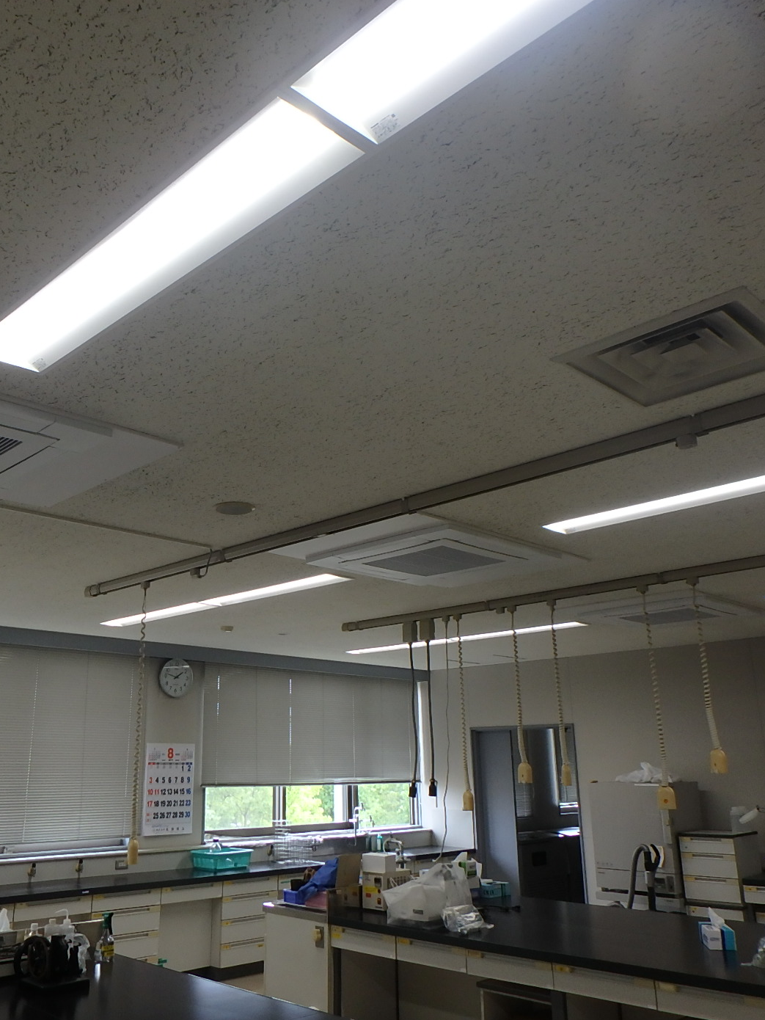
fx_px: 854
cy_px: 495
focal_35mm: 29
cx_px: 299
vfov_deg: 61.6
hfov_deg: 47.9
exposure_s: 1/60
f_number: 3.5
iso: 125
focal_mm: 3.7
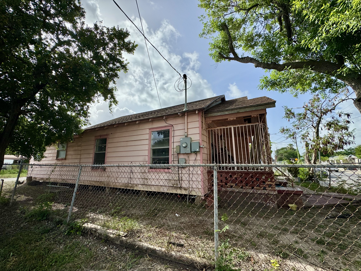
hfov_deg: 102.1
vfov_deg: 85.7
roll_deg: -0.6
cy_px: 136
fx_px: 146
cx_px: 180
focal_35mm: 14
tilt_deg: +10.5
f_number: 2.2
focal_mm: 2.22
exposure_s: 1/2146
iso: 50
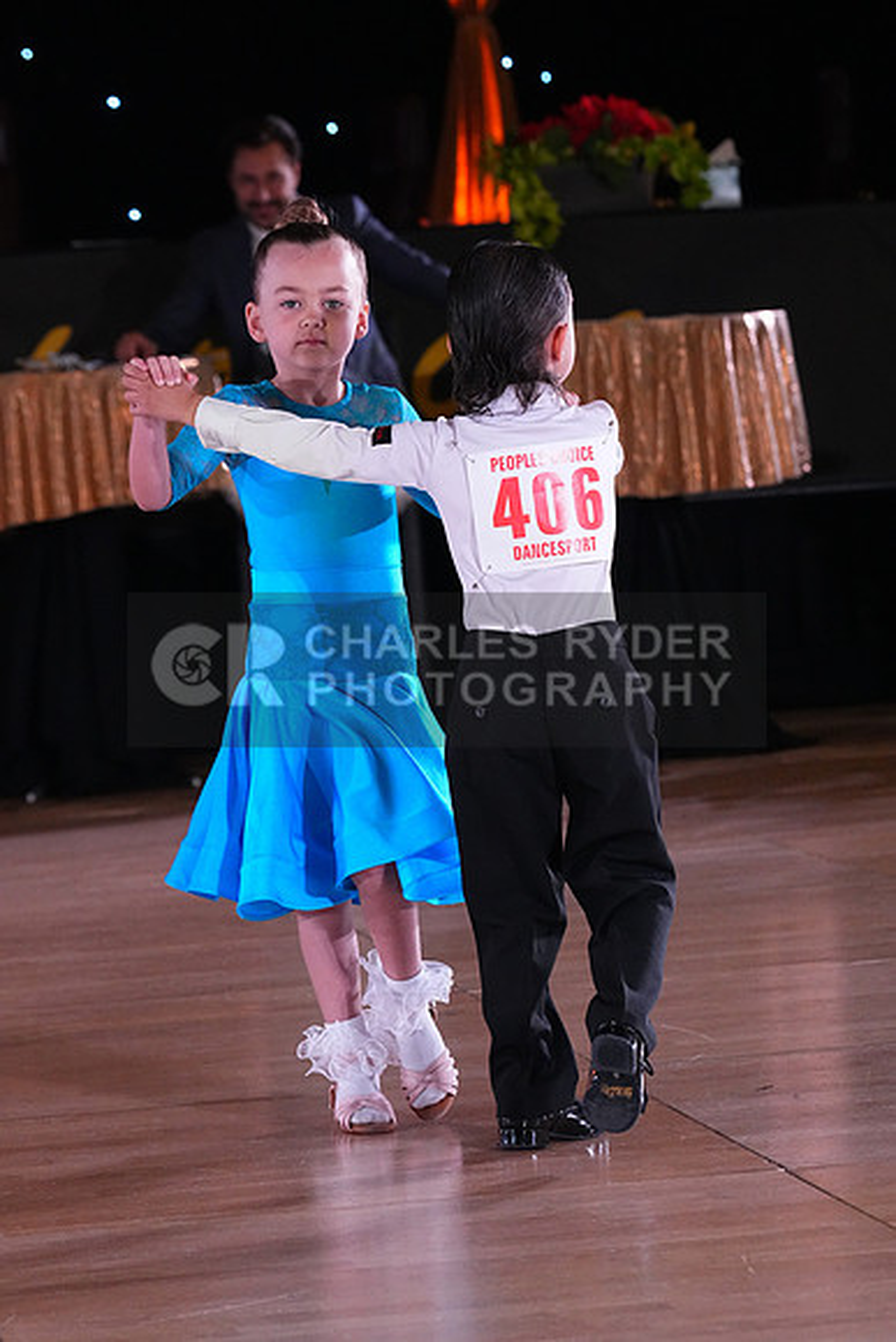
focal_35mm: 135
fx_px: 5037
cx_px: 448
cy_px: 671
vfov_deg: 15.2
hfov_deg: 10.2
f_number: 6.3
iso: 8000
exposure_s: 1/400
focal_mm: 135
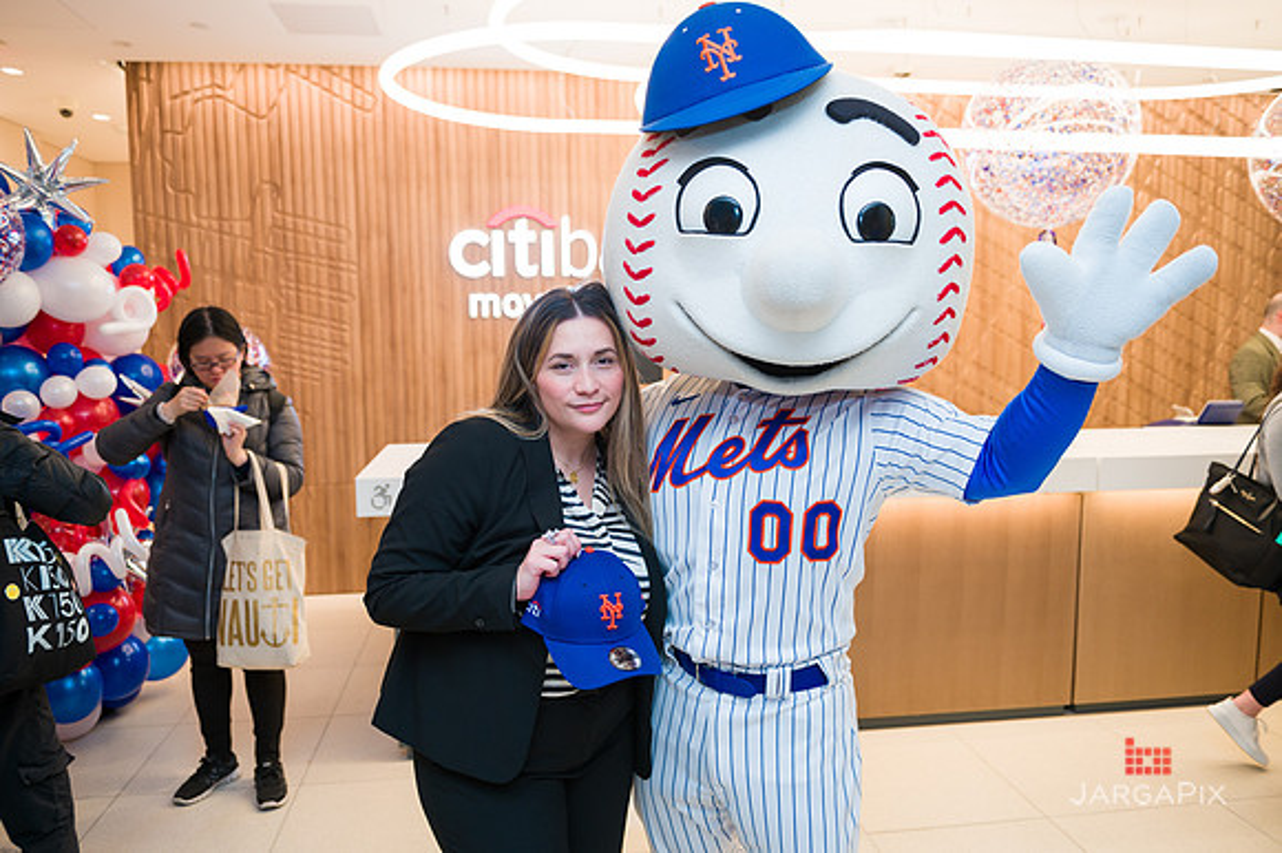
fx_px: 961
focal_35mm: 27
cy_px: 426
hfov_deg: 67.4
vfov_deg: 47.9
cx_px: 641
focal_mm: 27
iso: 400
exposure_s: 1/200
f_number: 4
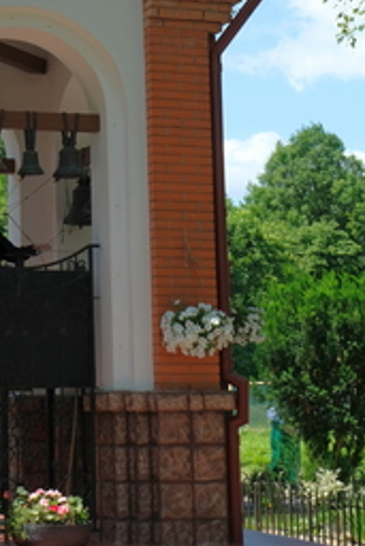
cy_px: 21
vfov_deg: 19.9
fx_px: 1519
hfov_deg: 13.5
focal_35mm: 100
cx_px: -3
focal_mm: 26.5
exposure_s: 1/400
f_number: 5.6
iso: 200
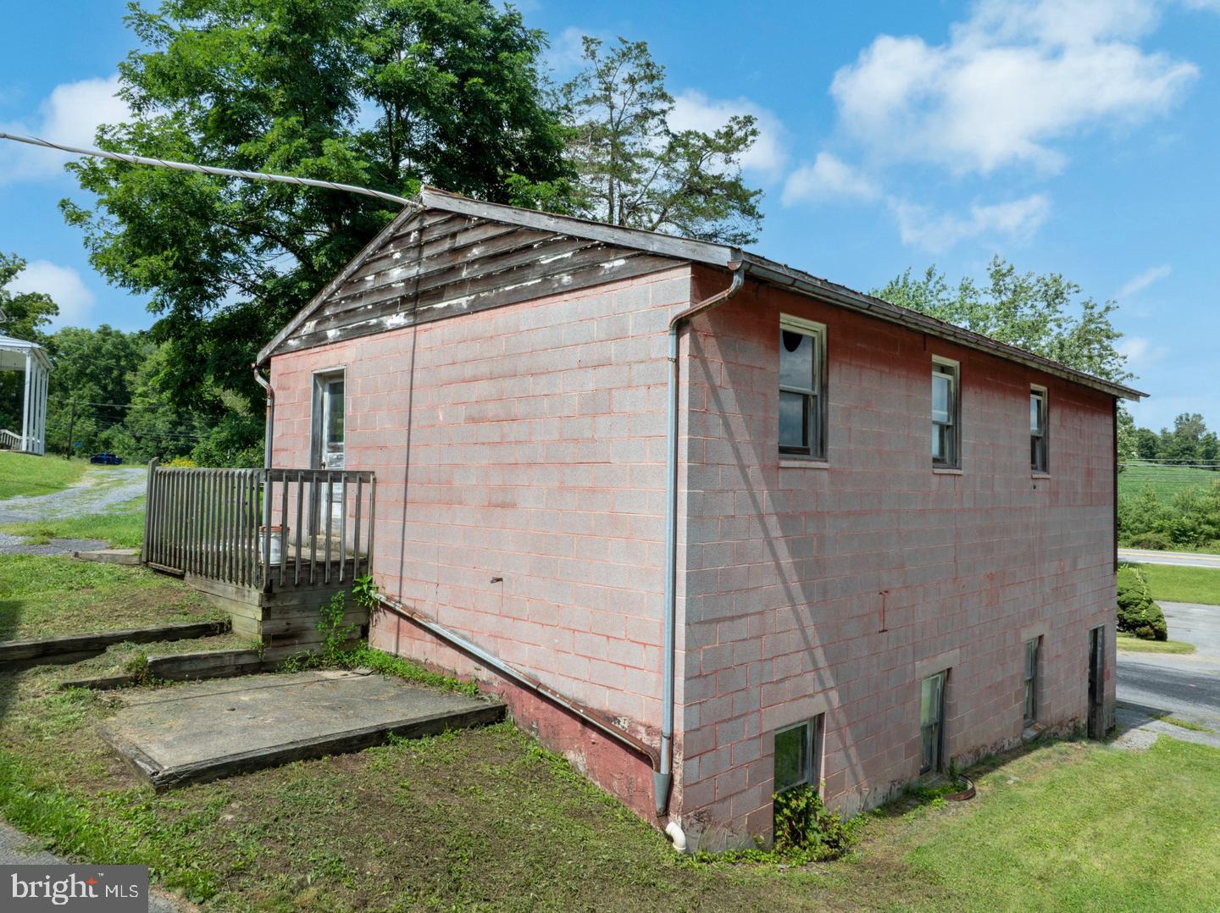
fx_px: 845
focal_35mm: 24
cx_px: 610
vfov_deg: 56.8
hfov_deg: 71.6
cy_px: 456
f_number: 7.1
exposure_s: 1/240
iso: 100
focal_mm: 12.29
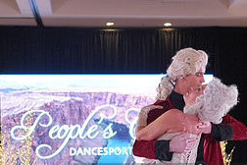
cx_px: 180
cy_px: 189
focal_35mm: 115
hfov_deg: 17.7
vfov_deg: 11.7
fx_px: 789
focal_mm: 50
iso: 2000
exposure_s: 1/400
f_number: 4
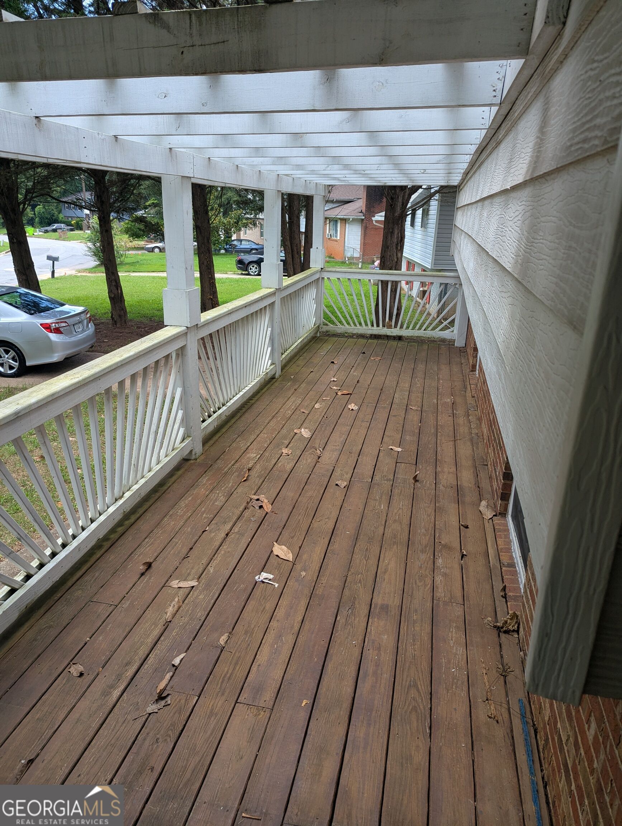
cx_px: 311
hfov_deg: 56.9
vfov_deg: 71.5
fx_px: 574
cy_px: 413
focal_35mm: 24
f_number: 1.85
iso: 43
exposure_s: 1/536
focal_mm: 6.81
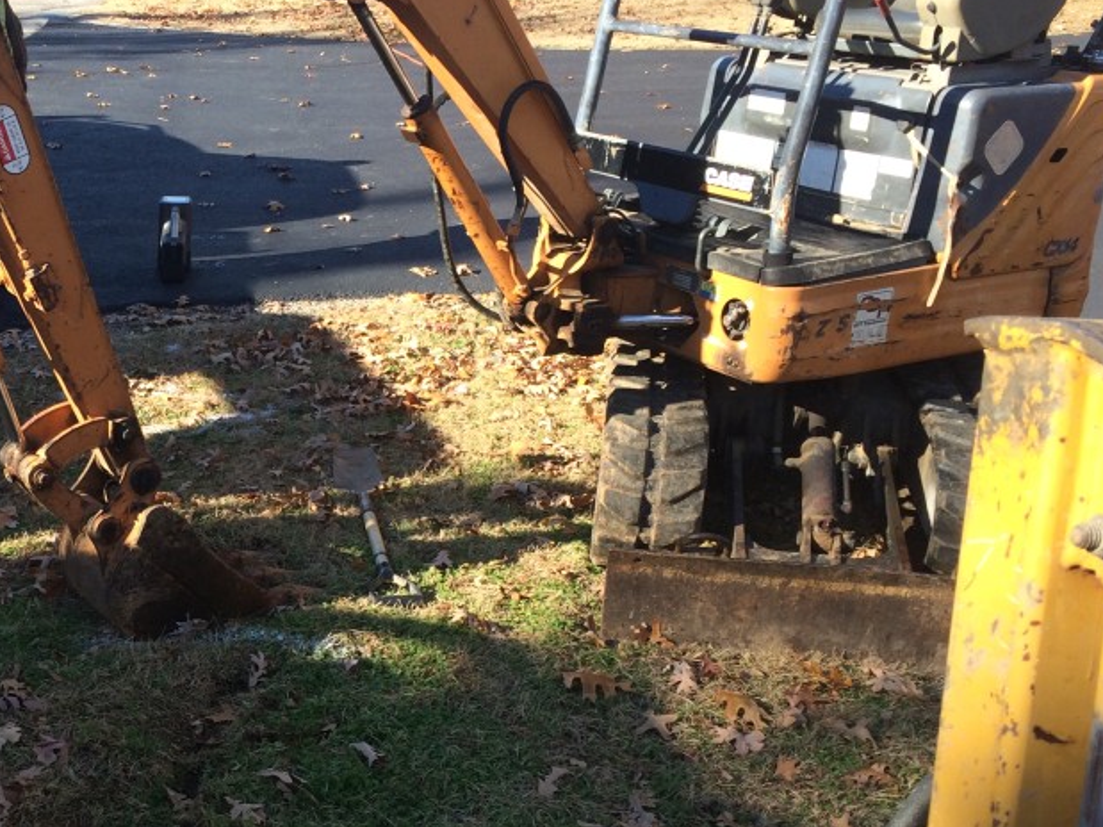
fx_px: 1529
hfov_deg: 38.2
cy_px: 519
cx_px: 225
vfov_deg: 30.1
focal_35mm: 48
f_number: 2.2
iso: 32
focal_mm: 4.15
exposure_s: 1/604
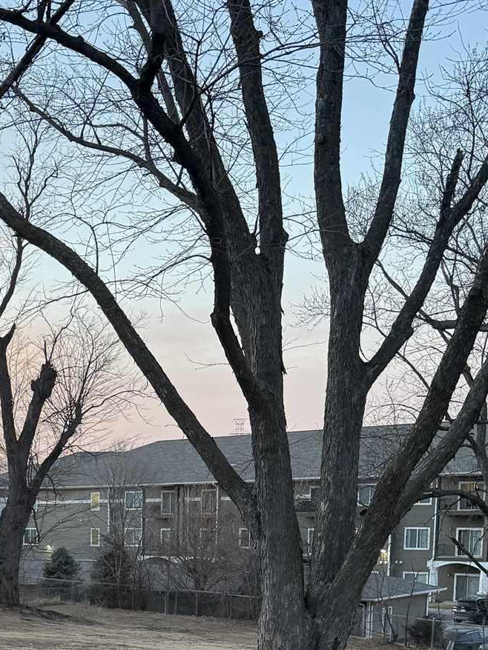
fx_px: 1185
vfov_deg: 28.3
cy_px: 692
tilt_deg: -10.0
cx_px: -17
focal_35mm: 63
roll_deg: +1.8
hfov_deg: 22.3
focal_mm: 6.76
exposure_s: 1/121
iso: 160
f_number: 1.78
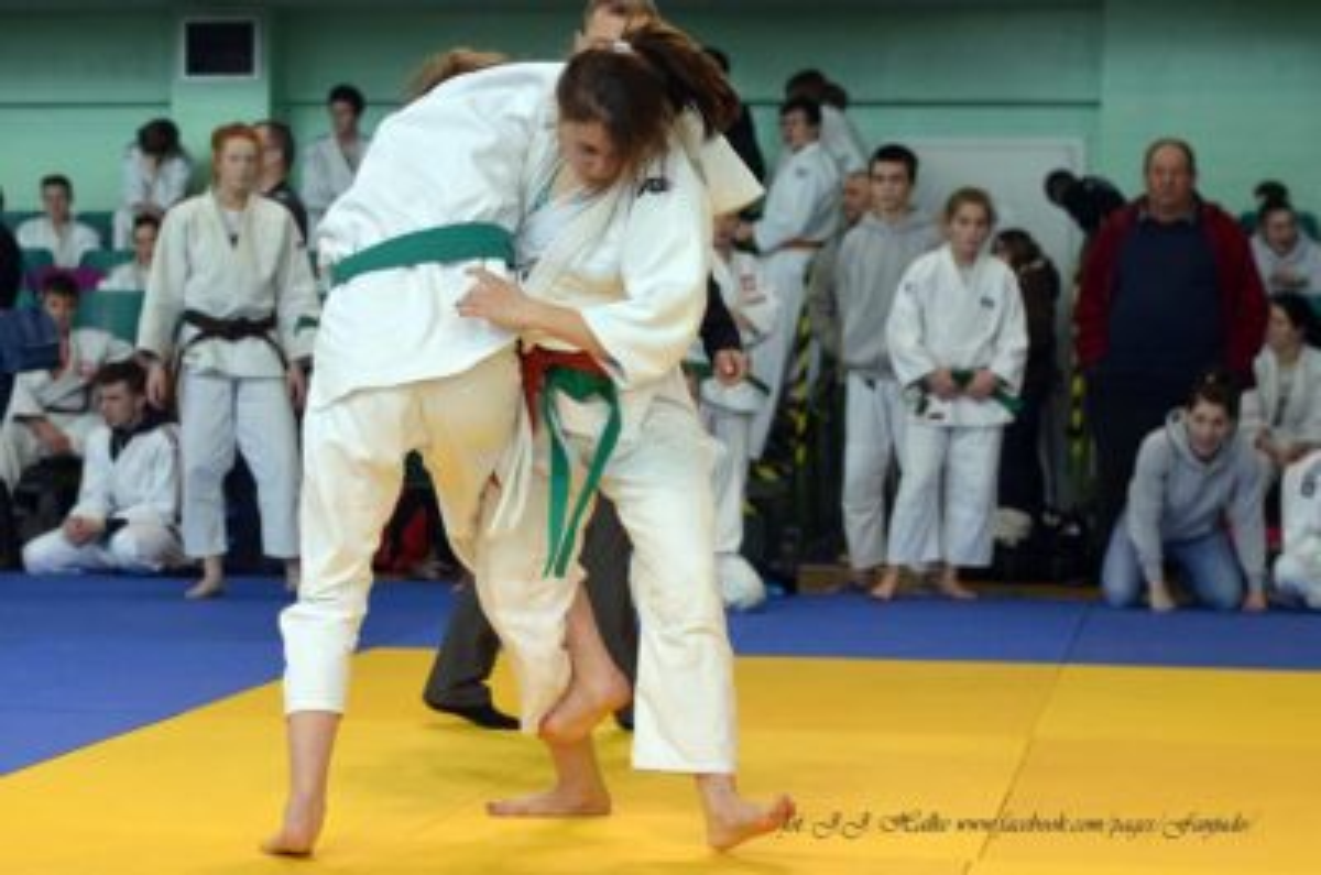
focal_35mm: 75
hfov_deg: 27.0
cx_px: 660
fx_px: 2747
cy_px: 438
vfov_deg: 18.1
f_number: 3.5
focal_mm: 50
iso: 1000
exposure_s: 1/500
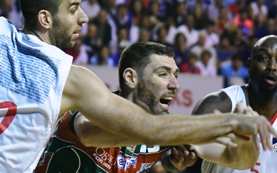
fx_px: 1683
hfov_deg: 9.4
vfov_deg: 5.9
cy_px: 91
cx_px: 92
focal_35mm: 223
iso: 3200
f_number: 3.2
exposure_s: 1/320
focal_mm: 82
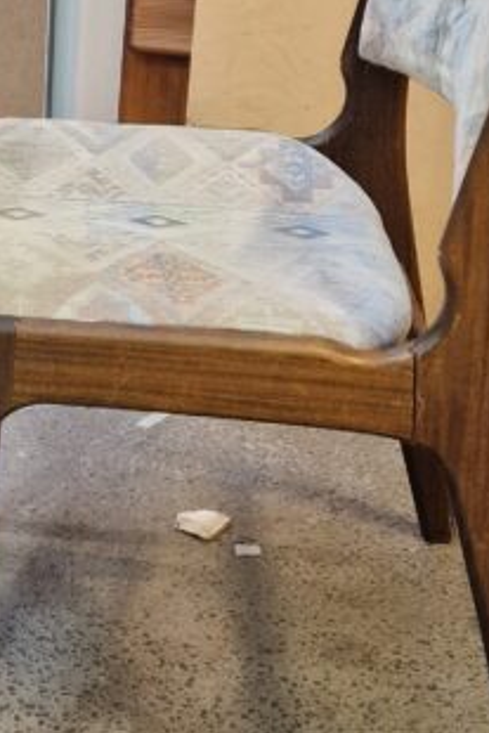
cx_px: -99
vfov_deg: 25.6
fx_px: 1608
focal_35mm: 79
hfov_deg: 16.6
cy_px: 319
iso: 800
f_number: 1.8
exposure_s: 1/100
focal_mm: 6.4
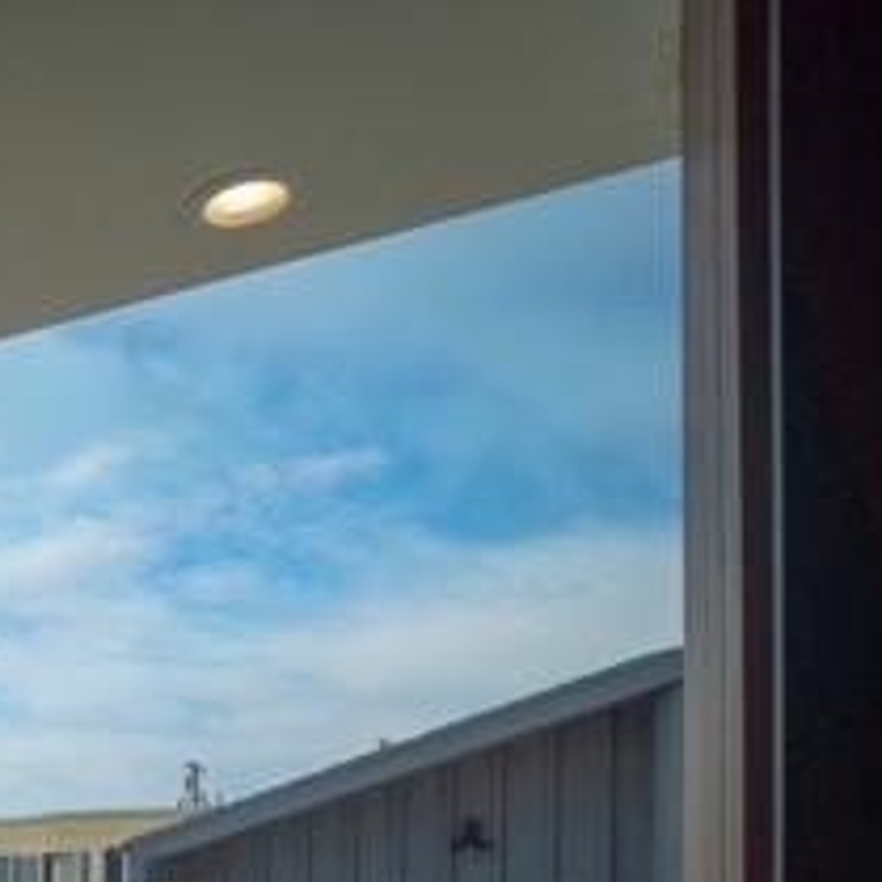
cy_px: 857
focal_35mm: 39
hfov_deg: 31.6
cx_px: -295
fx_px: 1124
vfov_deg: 38.6
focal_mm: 10
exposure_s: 1/1250
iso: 100
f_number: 7.1
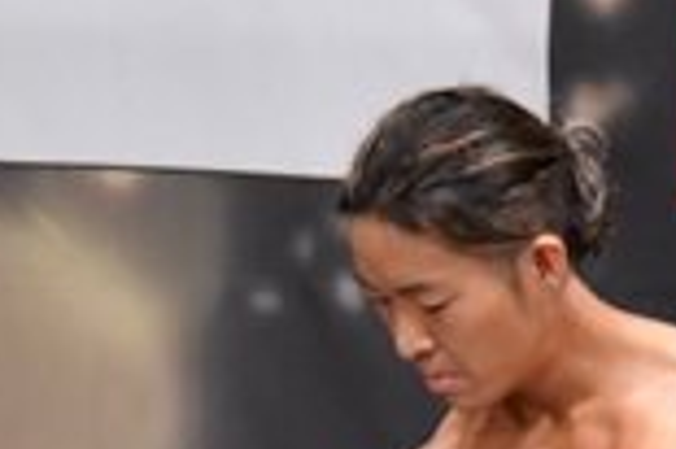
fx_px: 21159
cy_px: 998
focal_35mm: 1128
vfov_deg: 1.2
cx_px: 752
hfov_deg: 1.8
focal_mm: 150
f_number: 5.6
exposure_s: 1/400
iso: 6400
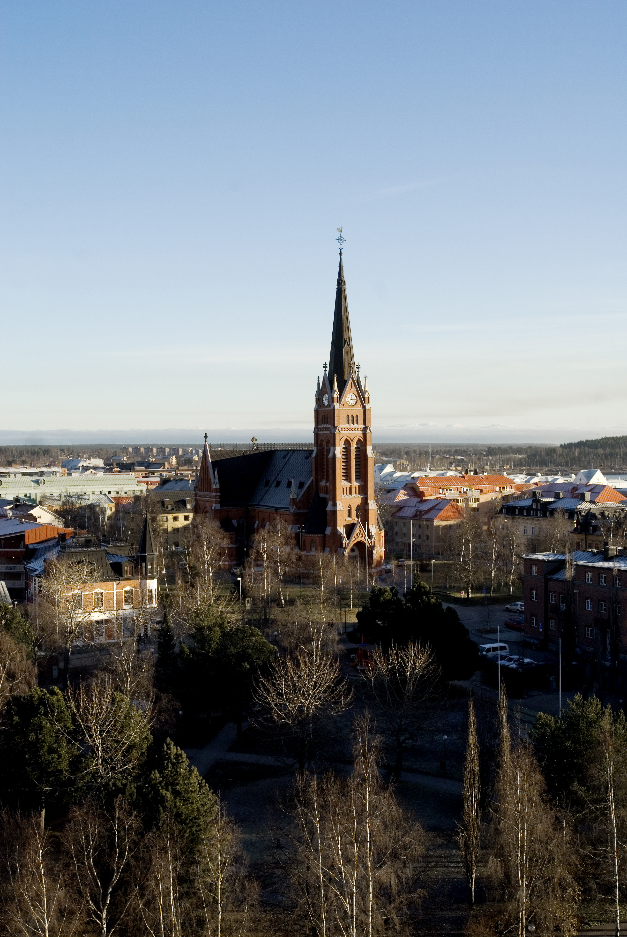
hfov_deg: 32.0
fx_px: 1094
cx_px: 314
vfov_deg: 46.3
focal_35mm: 42
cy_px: 468
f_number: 8
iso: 250
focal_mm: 28
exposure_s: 1/250
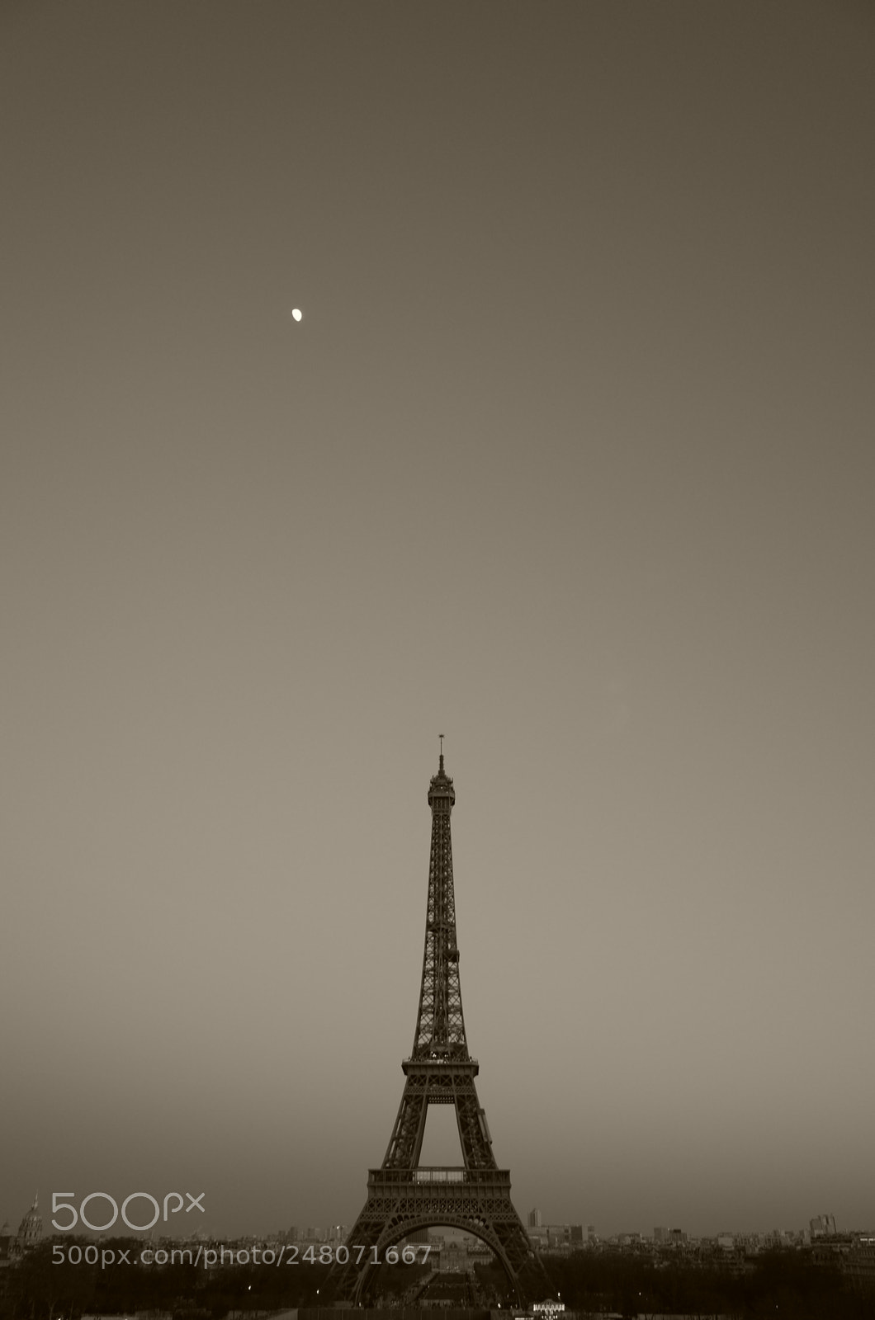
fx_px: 1025
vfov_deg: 65.6
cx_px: 438
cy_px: 660
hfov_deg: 46.2
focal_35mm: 28
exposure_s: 1/40
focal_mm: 18.3
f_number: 2.8
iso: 125
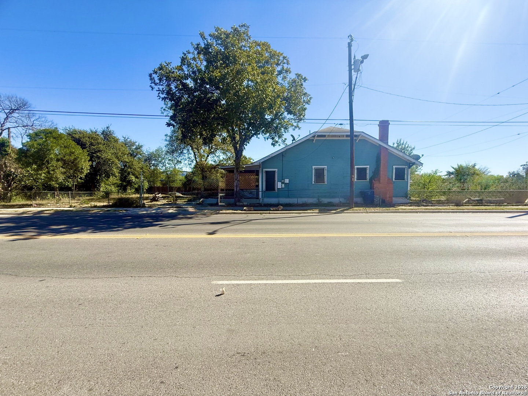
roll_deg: -0.5
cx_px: 264
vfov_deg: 85.7
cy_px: 198
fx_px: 214
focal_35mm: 14
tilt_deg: -2.0
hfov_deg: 102.1
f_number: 2.2
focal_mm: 2.22
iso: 50
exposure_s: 1/1211
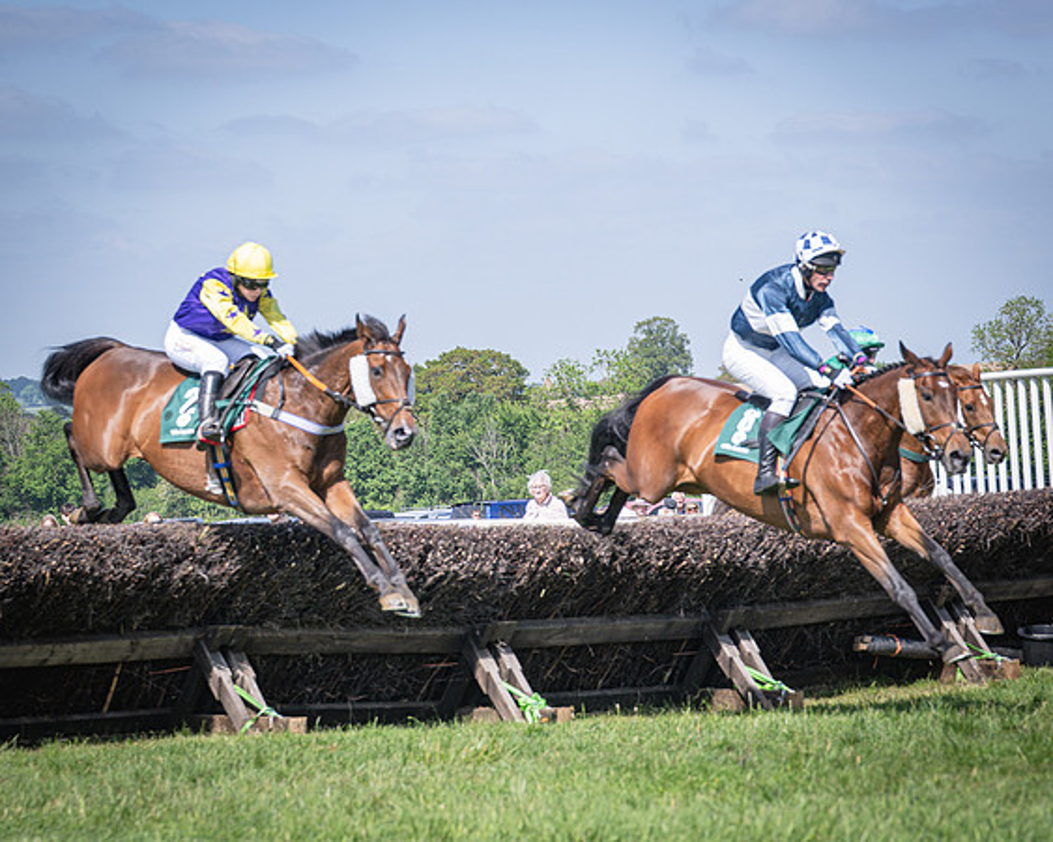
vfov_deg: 12.7
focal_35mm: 121
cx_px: 644
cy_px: 421
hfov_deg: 15.9
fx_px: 3769
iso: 200
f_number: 4
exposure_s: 1/1600
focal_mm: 70
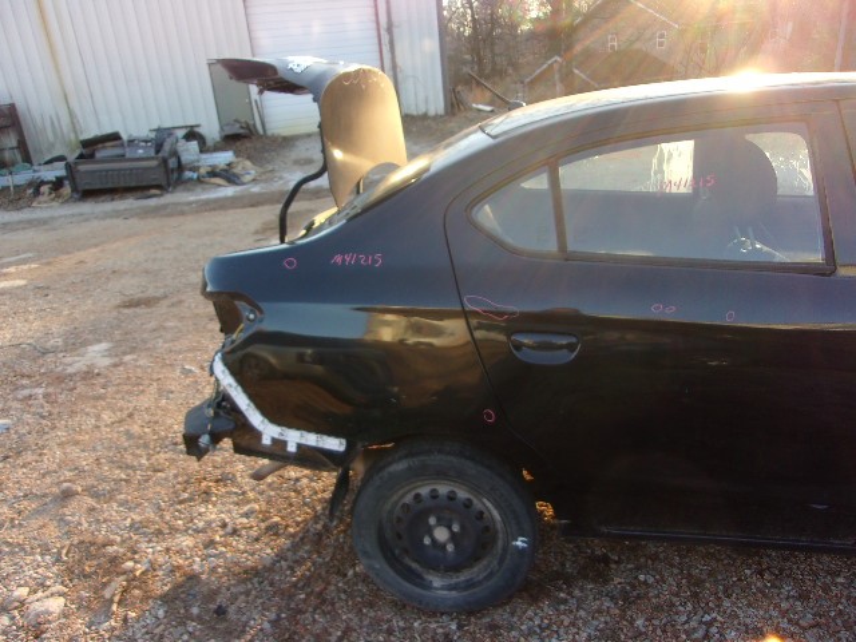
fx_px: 668
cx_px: 428
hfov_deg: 65.3
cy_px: 321
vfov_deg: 51.4
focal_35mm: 27
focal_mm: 4.9
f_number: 3
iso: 80
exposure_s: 1/80
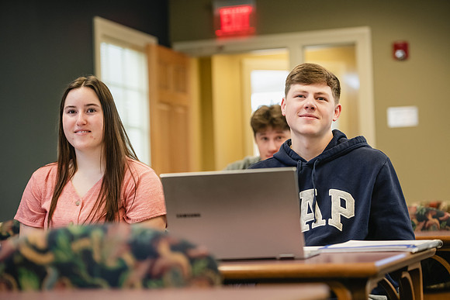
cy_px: 150
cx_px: 225
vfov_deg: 14.4
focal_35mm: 95
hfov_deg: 21.5
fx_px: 1188
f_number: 3.2
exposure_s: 1/200
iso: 1600
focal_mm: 95
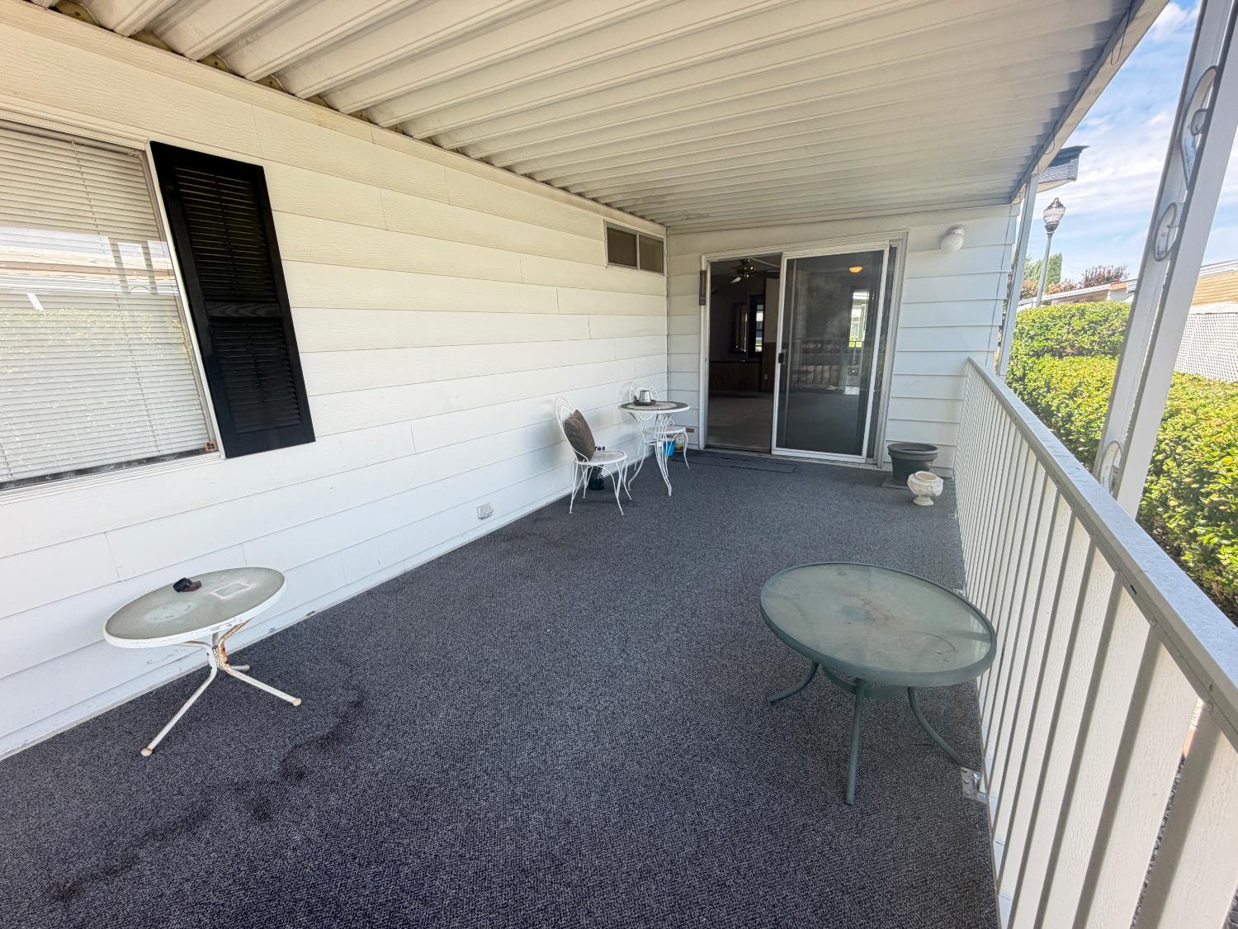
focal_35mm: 14
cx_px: 619
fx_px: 501
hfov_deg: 102.1
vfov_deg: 85.7
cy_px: 464
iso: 64
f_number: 2.2
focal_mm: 2.22
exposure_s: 1/127
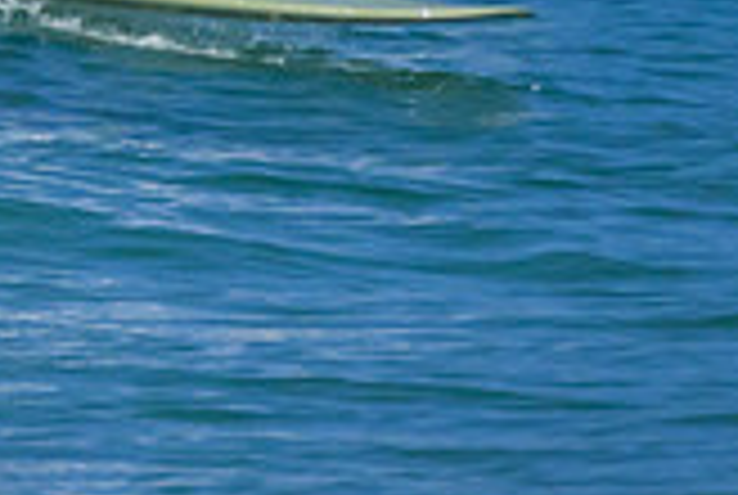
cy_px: -224
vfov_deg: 0.4
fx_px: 72906
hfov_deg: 0.6
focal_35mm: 3550
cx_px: -399
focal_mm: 850
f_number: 11
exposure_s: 1/2000
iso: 3200
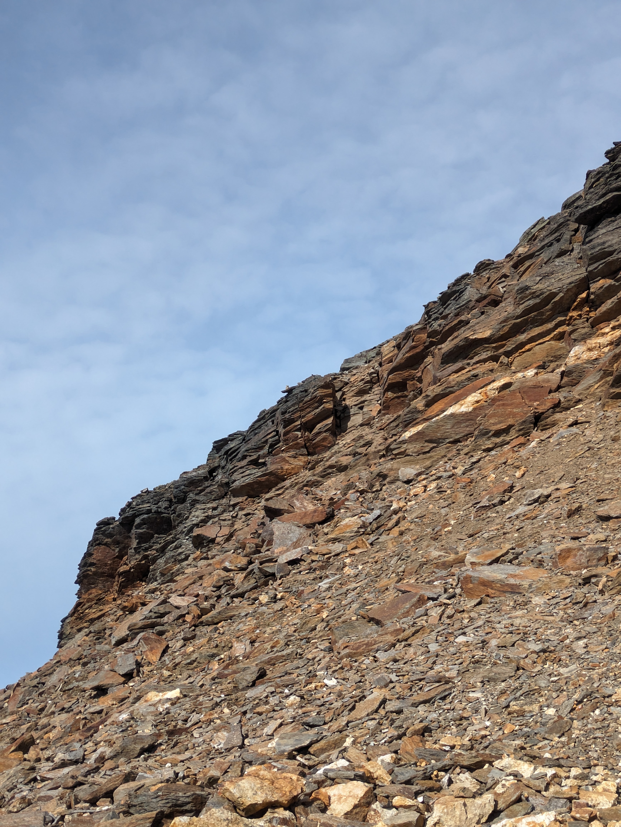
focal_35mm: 51
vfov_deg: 37.5
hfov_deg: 28.6
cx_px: 310
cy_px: 414
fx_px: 1219
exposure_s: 1/2358
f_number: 1.89
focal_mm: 5.43
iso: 53
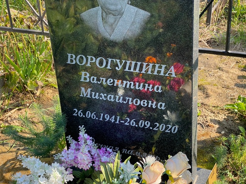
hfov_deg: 31.7
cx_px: 113
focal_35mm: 61
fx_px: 433
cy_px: 77
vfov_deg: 24.0
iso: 20
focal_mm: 6
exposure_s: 1/353
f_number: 2
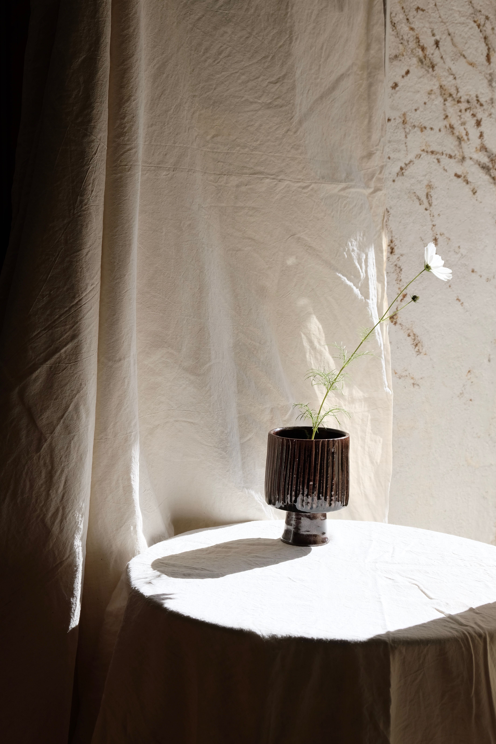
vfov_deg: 40.3
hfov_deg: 27.5
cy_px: 362
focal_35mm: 49
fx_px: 1013
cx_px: 226
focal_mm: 30.2
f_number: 5.6
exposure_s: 1/850
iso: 400
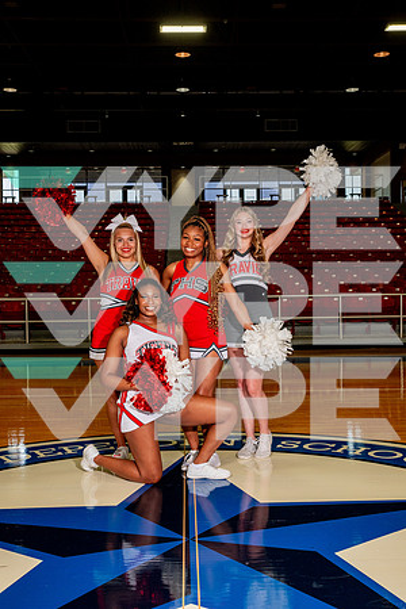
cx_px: 203
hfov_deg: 31.9
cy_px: 304
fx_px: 710
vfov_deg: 46.4
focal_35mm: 42
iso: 800
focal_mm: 42
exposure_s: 1/320
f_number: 7.1
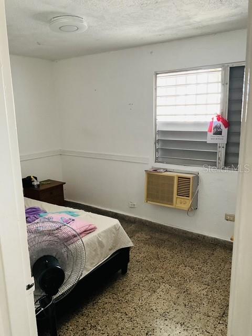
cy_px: 168
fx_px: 281
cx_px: 126
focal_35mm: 29
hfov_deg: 48.2
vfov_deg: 61.7
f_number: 1.8
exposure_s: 1/30
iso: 400
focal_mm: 3
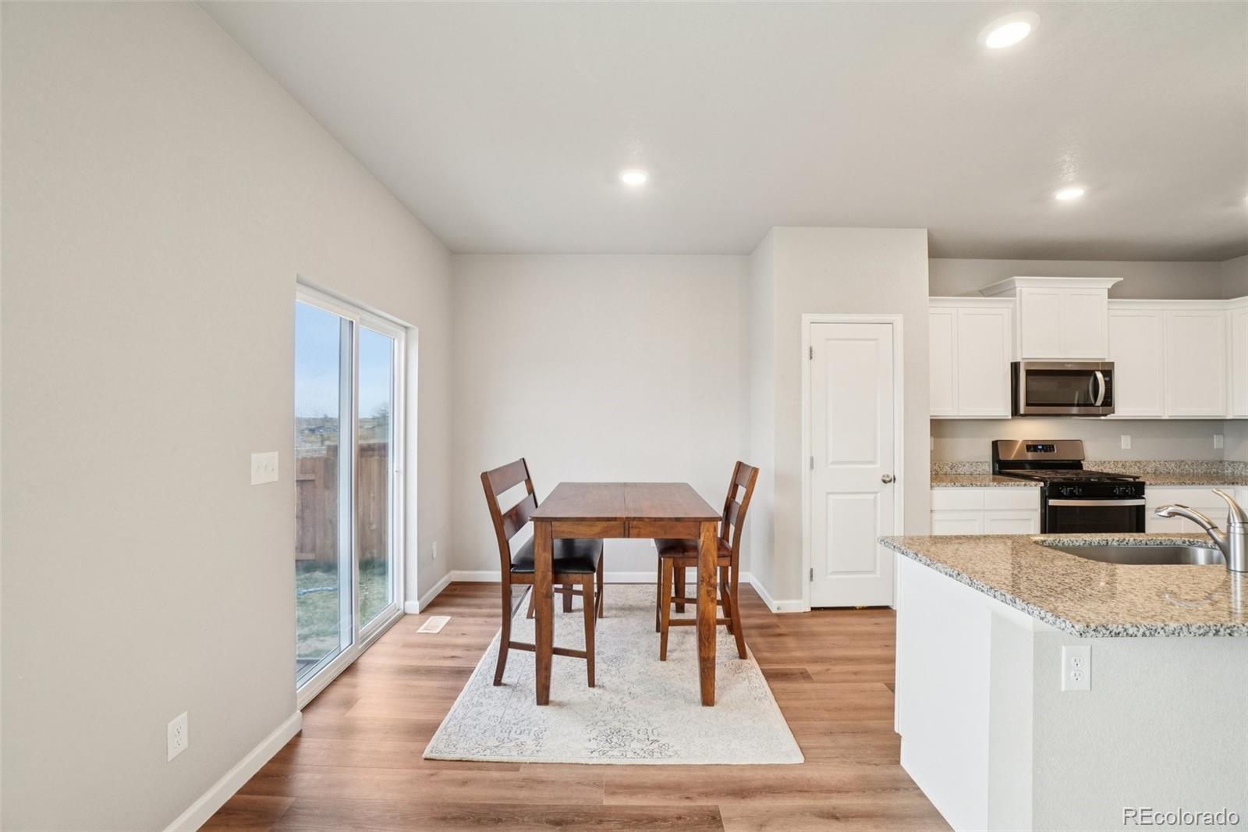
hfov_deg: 100.4
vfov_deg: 77.3
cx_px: 624
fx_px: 520
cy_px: 416
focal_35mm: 15
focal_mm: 10
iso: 400
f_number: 8
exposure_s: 1/15
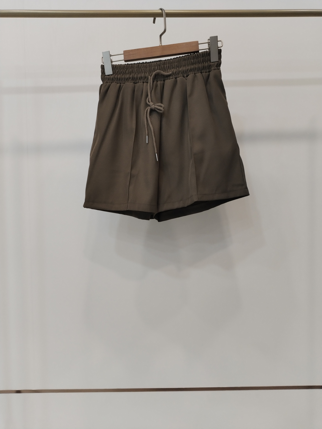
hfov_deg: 48.2
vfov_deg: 61.7
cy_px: 214
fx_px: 360
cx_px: 161
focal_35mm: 29
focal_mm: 4.75
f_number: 1.8
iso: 298
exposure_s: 1/60
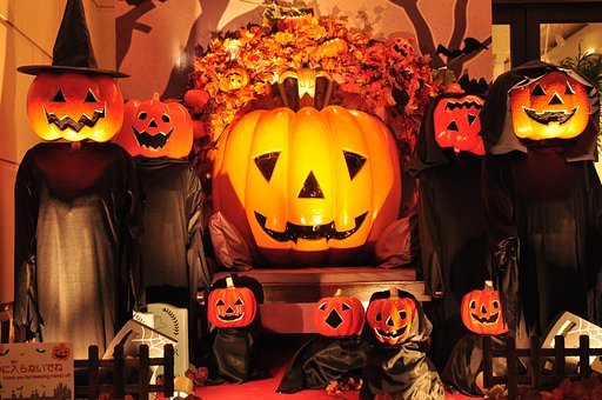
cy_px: 200
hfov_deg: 37.9
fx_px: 877
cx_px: 301
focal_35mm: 52
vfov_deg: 25.7
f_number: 4.2
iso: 1250
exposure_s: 1/50
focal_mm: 35
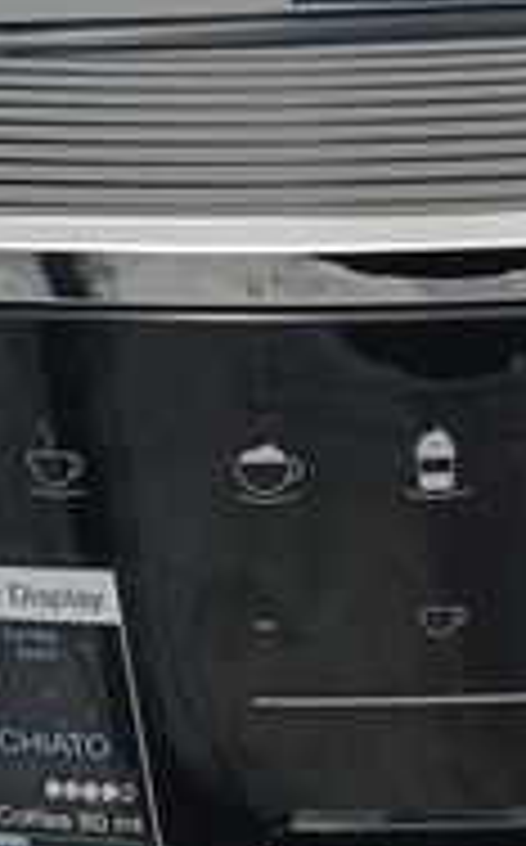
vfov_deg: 22.1
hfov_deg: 14.7
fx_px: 2025
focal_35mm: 88
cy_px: 968
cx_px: 432
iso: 142
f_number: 1.8
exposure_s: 1/117
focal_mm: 4.81
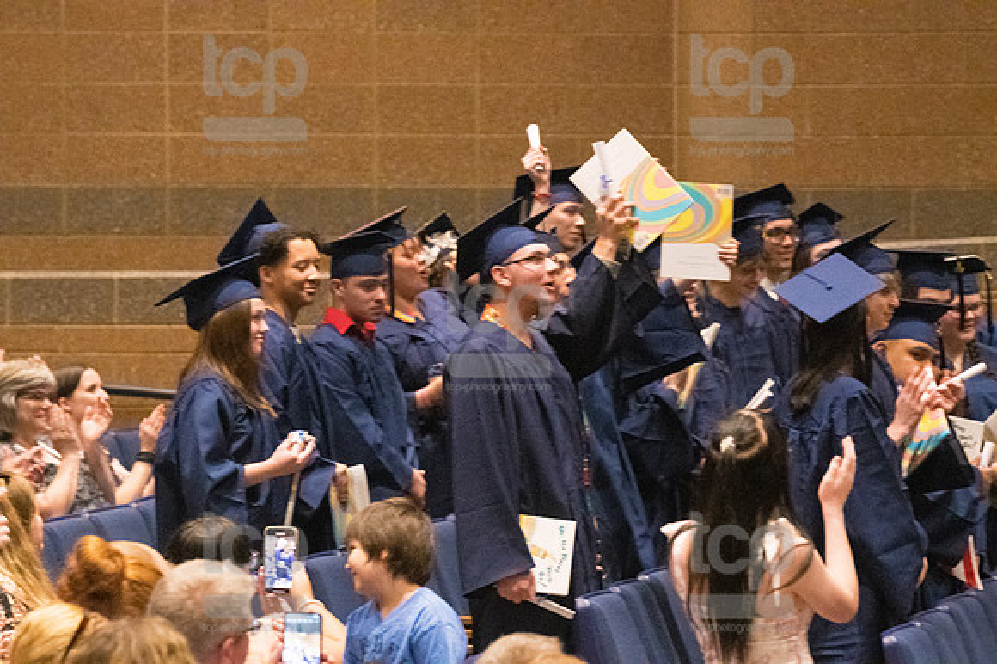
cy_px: 332
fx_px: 6006
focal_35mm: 217
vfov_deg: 6.3
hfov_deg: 9.5
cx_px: 498
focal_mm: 145
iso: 8000
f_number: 4.5
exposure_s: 1/250
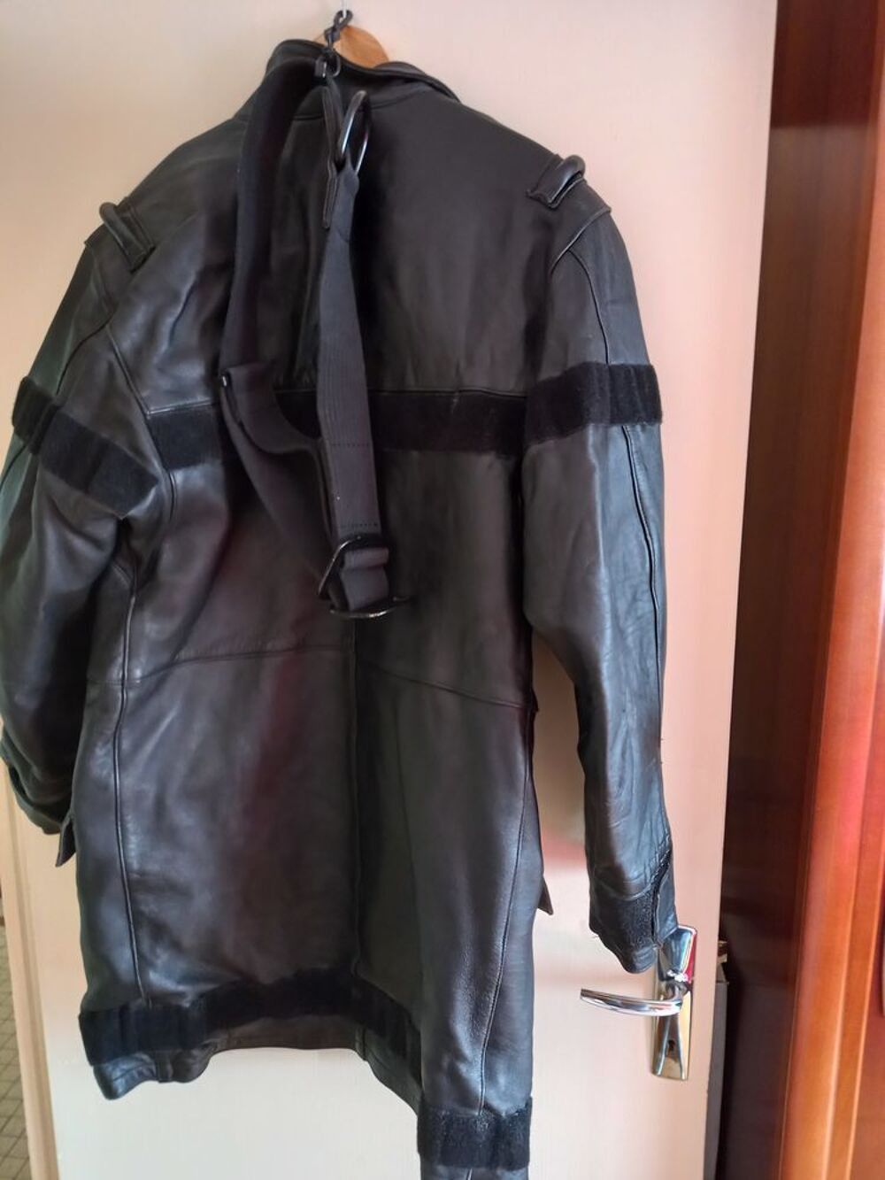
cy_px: 590
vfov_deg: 69.4
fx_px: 852
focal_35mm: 25
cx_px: 442
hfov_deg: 54.9
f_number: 2
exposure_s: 1/25
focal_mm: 4.6
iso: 250
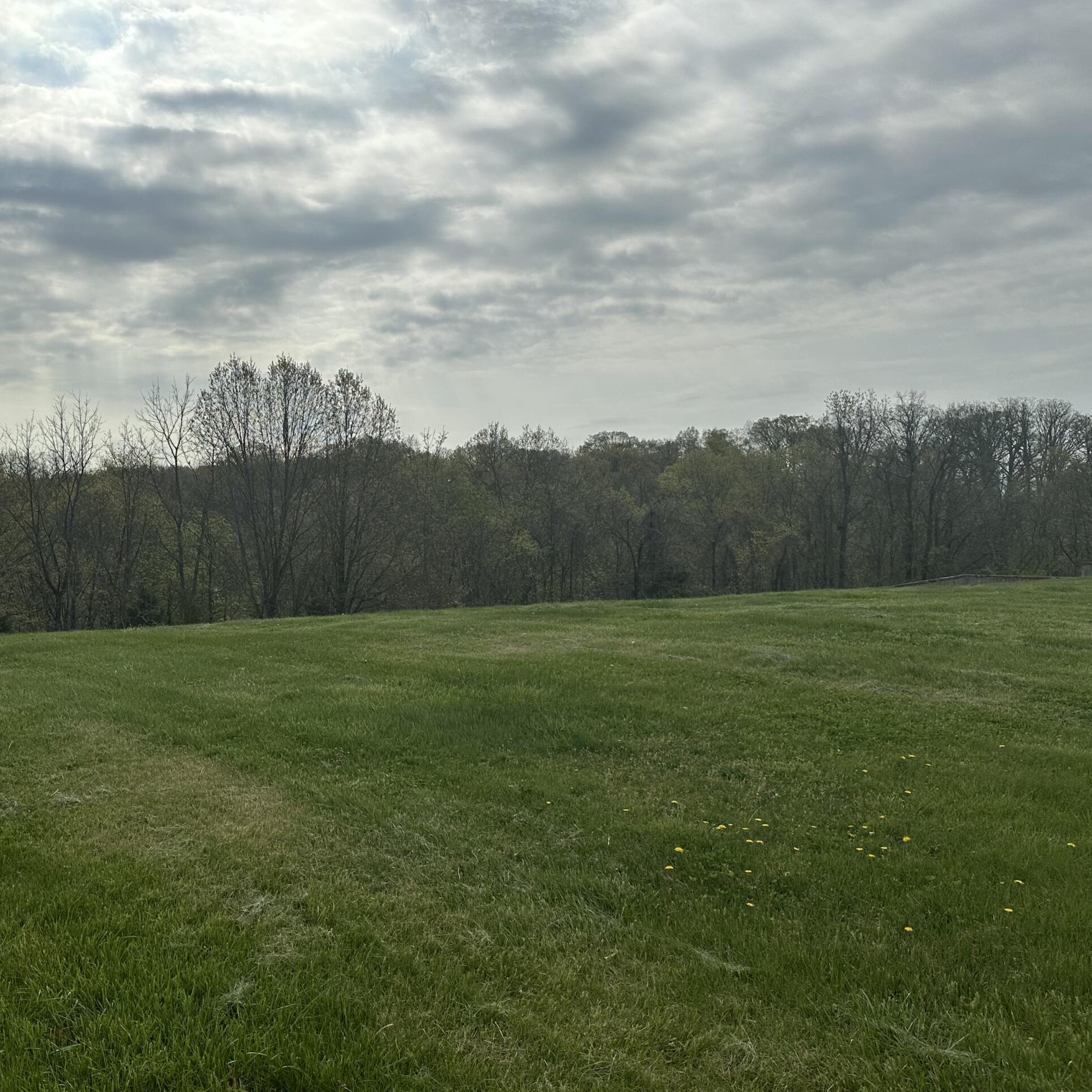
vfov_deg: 49.7
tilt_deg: -1.1
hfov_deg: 48.2
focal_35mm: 33
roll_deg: -0.2
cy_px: 549
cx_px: 301
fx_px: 1178
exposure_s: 1/13699
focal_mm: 6.86
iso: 80
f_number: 1.78
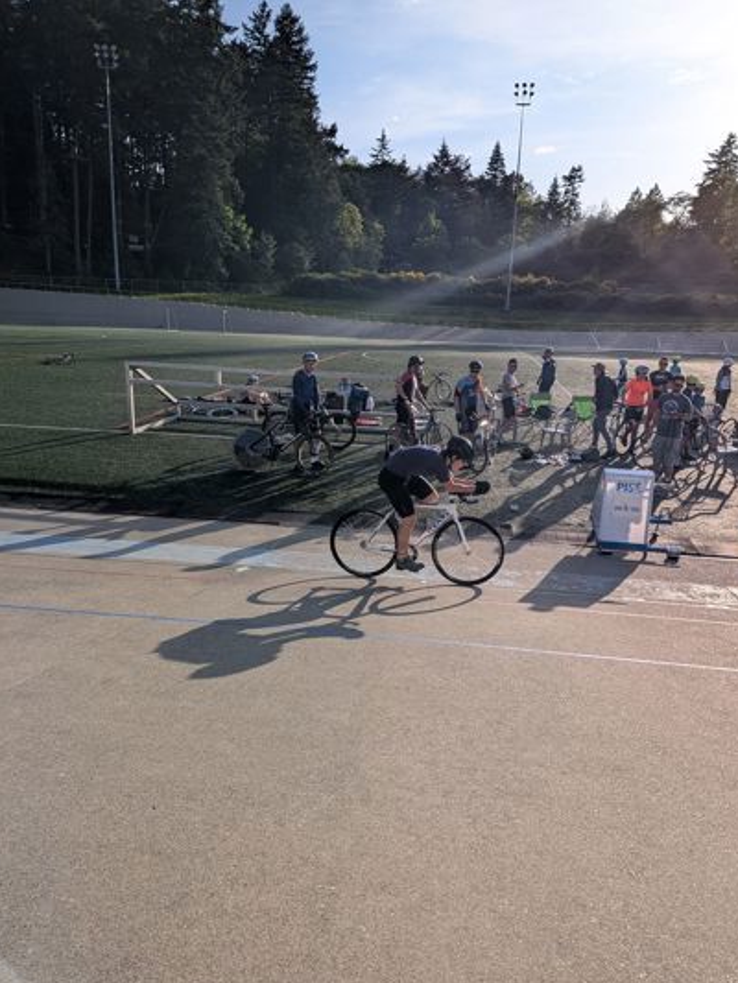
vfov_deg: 69.4
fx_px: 710
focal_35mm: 25
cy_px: 510
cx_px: 365
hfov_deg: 54.9
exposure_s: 1/1949
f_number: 1.7
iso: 26
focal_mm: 4.53
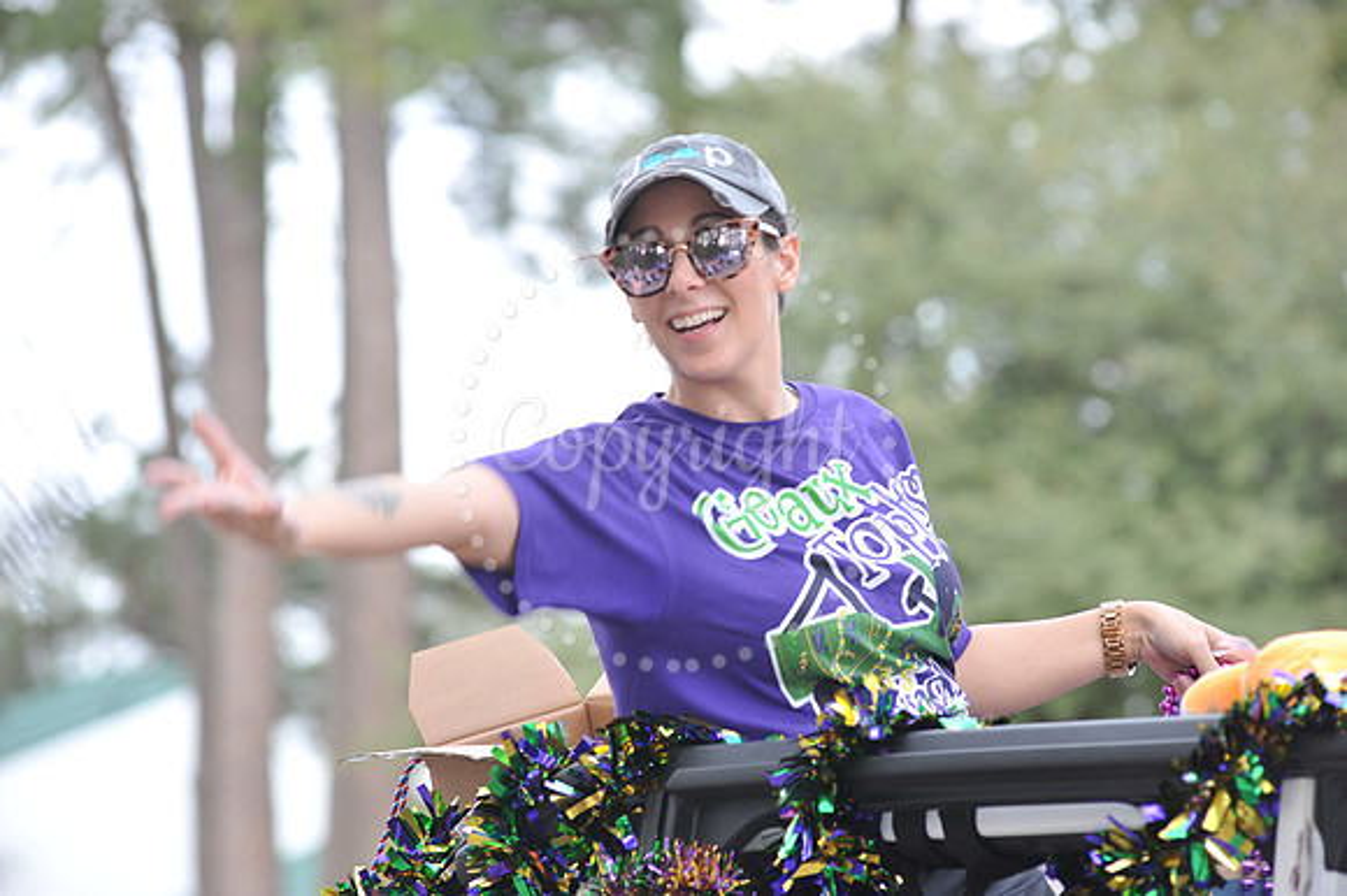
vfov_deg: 7.4
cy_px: 448
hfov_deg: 11.1
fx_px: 6918
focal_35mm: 185
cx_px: 674
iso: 250
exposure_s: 1/80
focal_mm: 185
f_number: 6.3
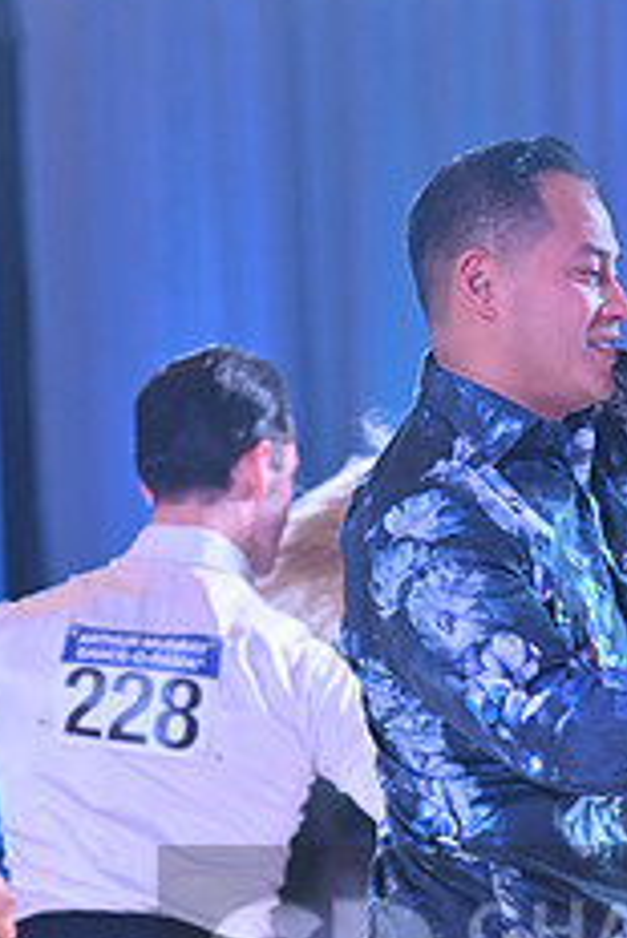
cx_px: 718
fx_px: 10747
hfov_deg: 3.3
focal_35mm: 412
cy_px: 982
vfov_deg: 5.0
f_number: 5
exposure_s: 1/320
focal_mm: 165
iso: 2000
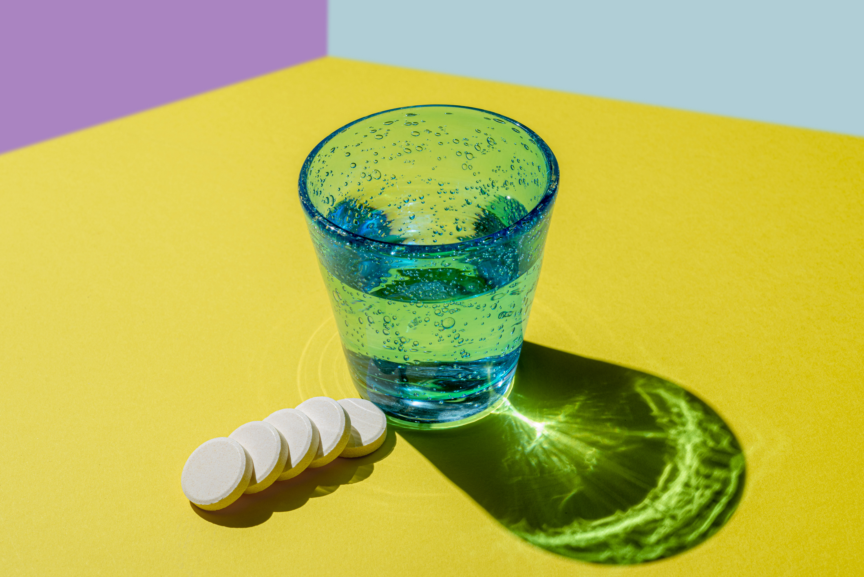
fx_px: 1440
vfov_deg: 22.6
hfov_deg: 33.4
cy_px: 288
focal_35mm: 60
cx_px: 432
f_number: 32
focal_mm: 60
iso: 50
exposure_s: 1/160
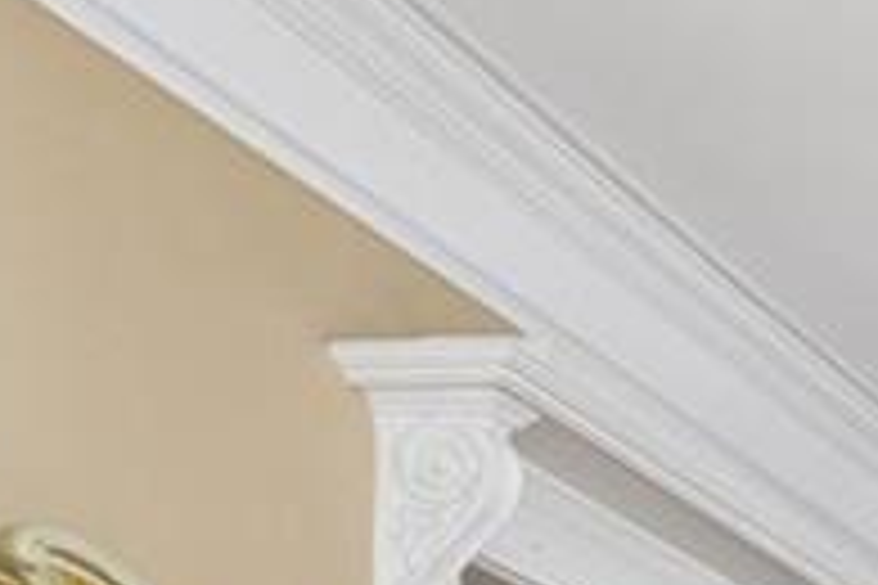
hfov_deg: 17.5
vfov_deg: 13.4
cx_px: 1742
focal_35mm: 84
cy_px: 1244
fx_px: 2049
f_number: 11
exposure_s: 1/6
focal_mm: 16
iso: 400
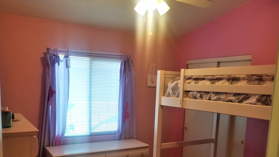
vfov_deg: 36.3
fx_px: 237
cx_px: 133
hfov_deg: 61.0
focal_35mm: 32
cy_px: 105
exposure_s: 1/60
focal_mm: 4.2
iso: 100
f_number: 1.7
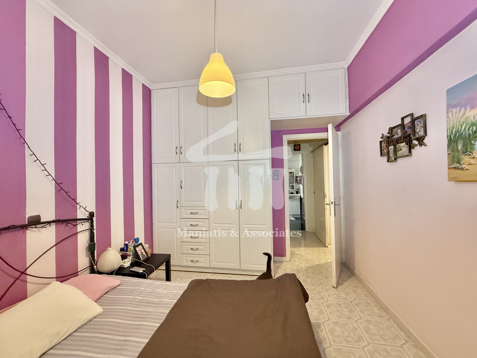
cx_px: 238
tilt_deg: +1.2
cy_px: 179
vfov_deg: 85.7
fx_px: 193
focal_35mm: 14
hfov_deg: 102.1
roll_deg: +1.3
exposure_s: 1/50
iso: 400
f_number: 2.2
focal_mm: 2.22
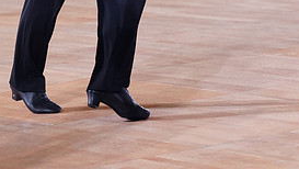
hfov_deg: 7.8
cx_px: 211
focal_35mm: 276
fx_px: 2190
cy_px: -92
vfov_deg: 4.4
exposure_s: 1/400
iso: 2000
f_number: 2.8
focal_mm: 124
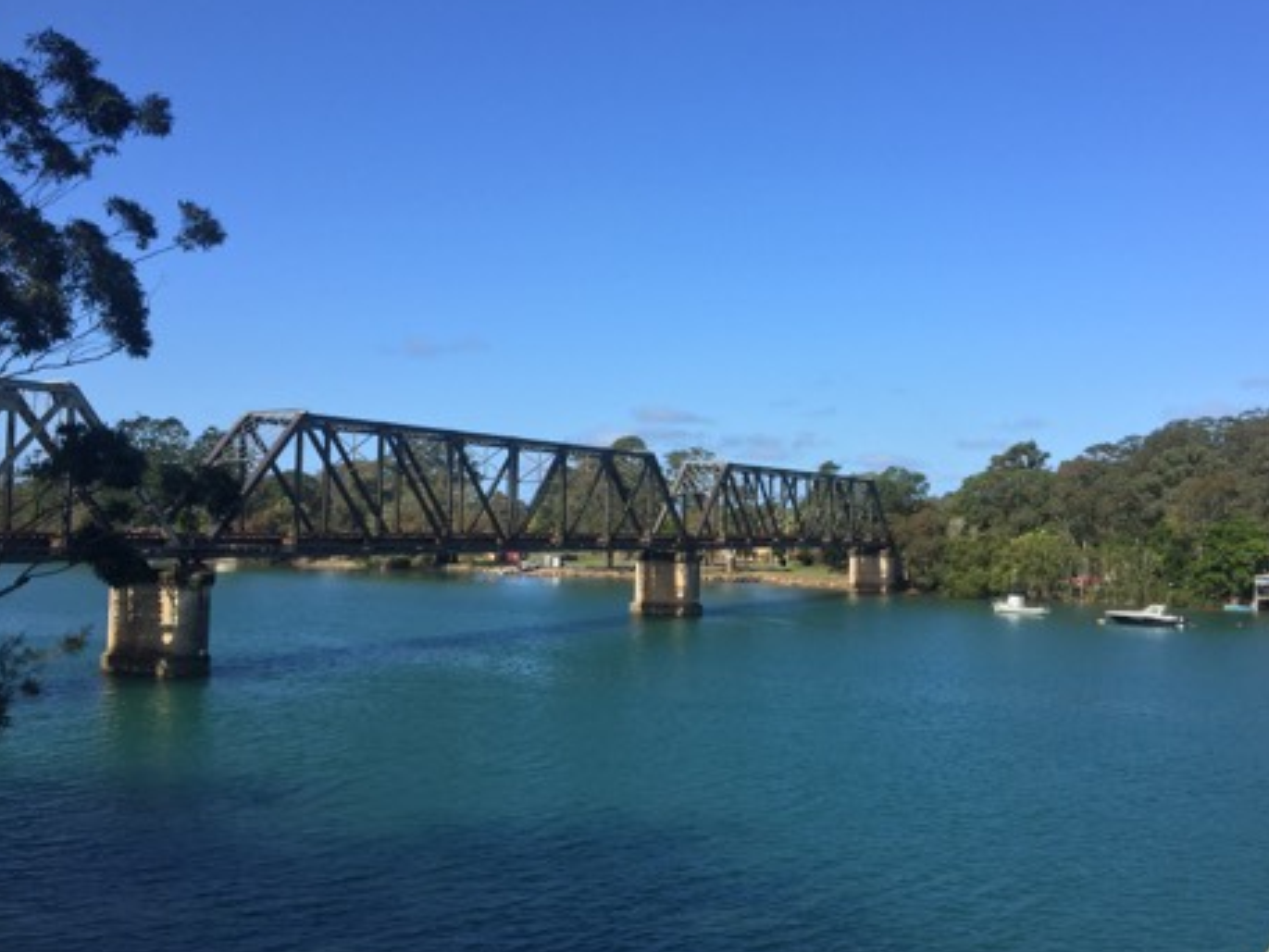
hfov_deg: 55.2
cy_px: 464
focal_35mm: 33
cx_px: 714
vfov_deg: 43.0
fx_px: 1210
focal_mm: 4.15
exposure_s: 1/1647
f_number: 2.2
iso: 32
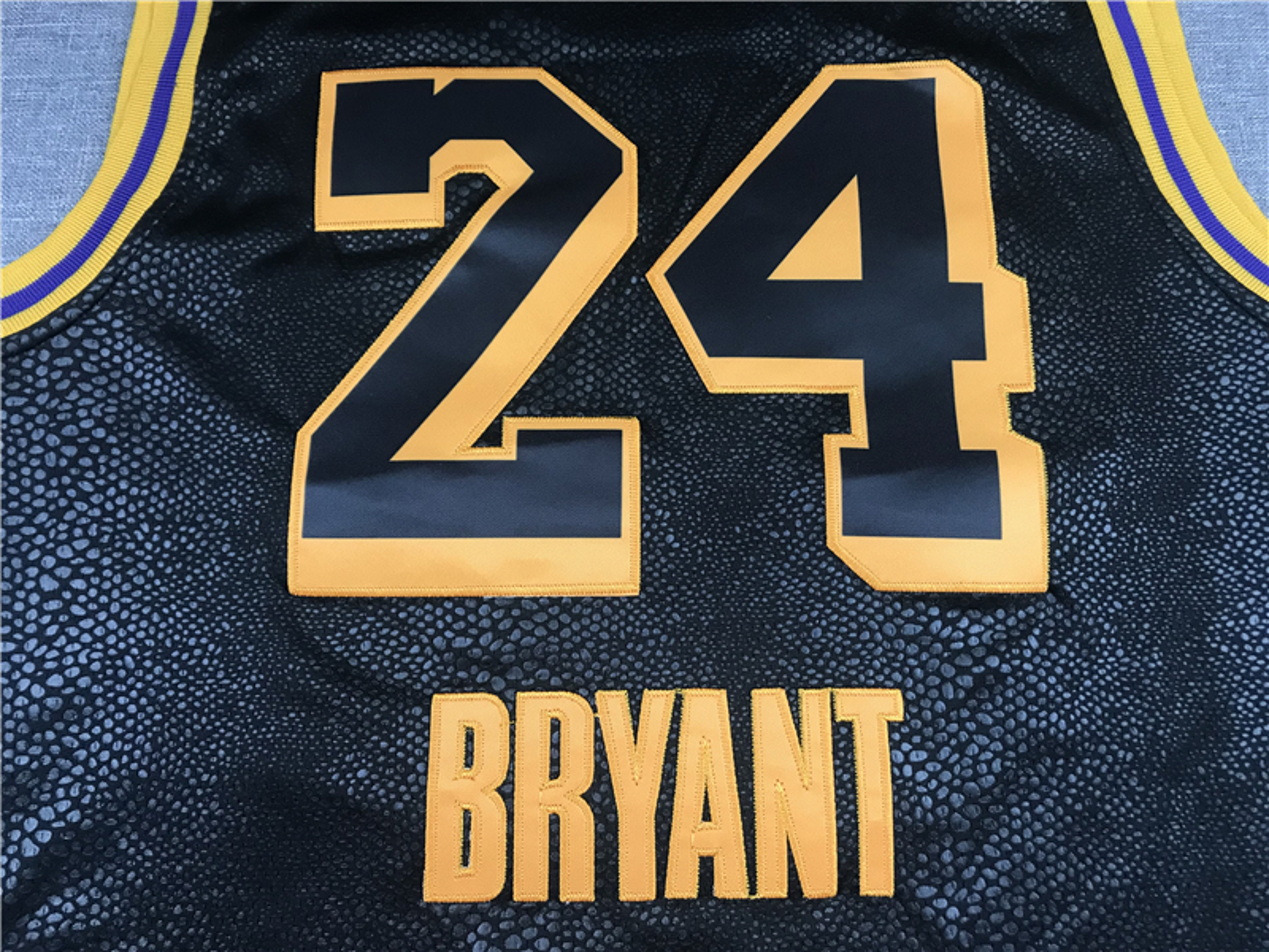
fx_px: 1026
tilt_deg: -78.0
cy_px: 476
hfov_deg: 63.4
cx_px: 634
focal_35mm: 28
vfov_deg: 49.7
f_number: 1.8
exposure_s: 1/33
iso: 40
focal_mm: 3.99
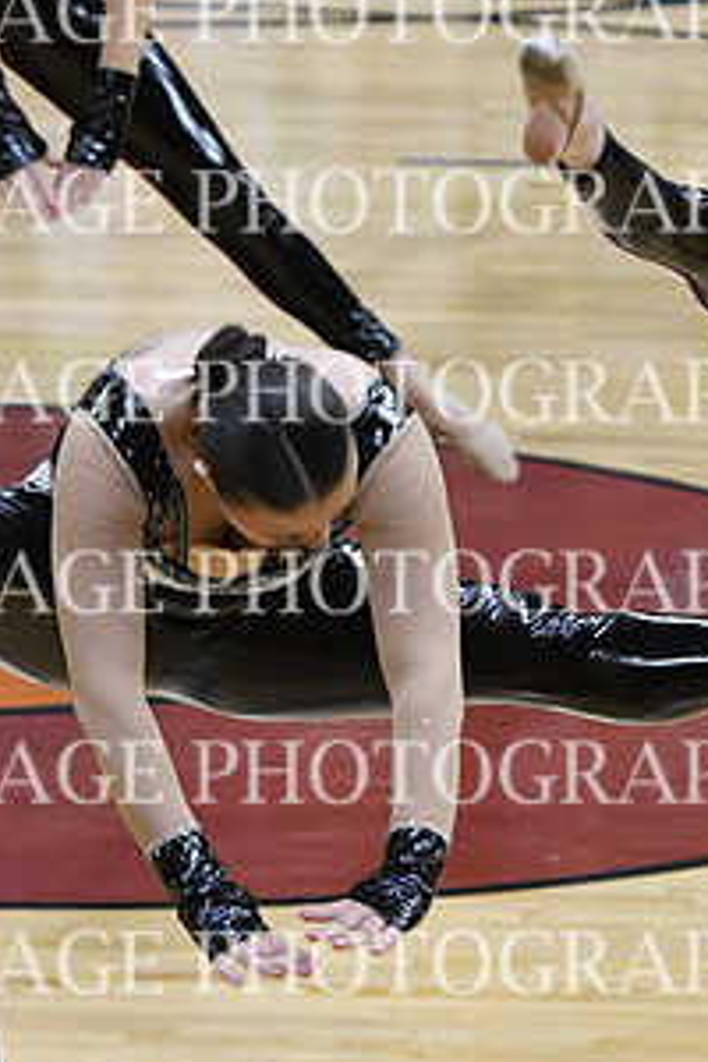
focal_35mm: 390
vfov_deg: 5.3
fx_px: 11504
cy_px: 867
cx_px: 168
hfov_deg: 3.5
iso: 4000
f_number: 3.5
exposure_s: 1/400
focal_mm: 135
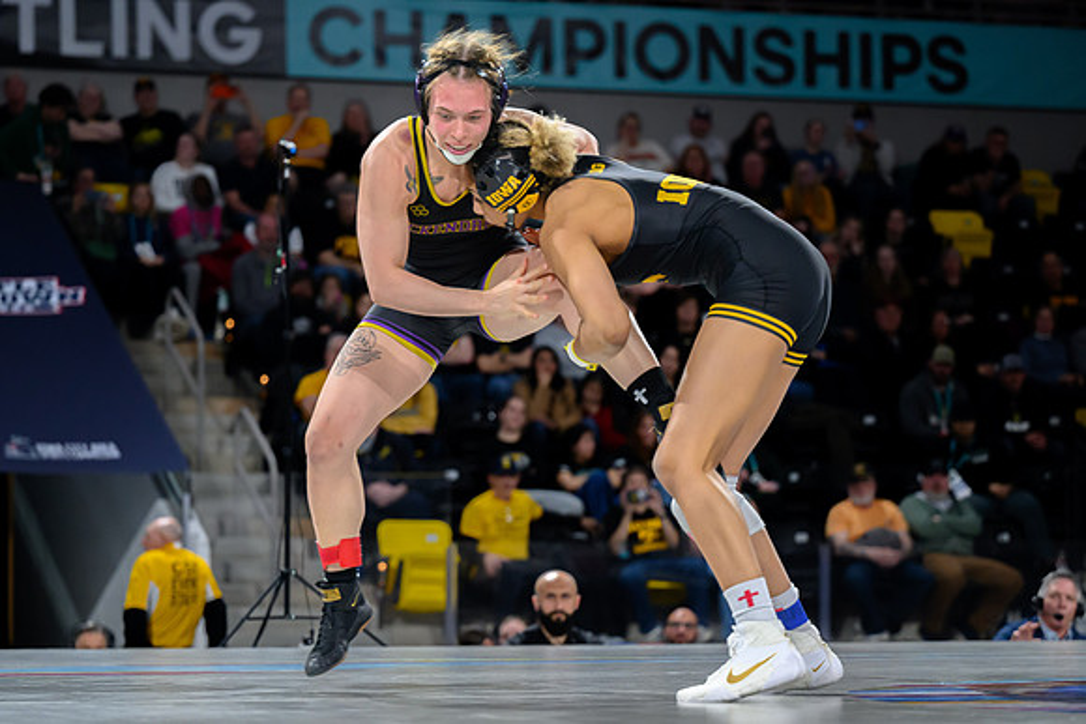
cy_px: 432
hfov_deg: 16.6
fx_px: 3720
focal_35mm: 123
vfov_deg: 11.1
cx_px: 510
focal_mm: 98
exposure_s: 1/800
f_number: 2.8
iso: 3600
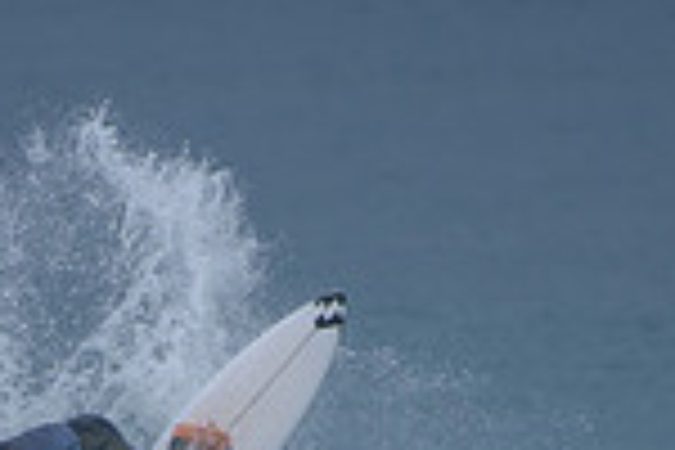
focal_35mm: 1933
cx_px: 126
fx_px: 36241
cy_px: 740
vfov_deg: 0.7
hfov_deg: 1.1
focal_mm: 500
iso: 180
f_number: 5.6
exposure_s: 1/2000
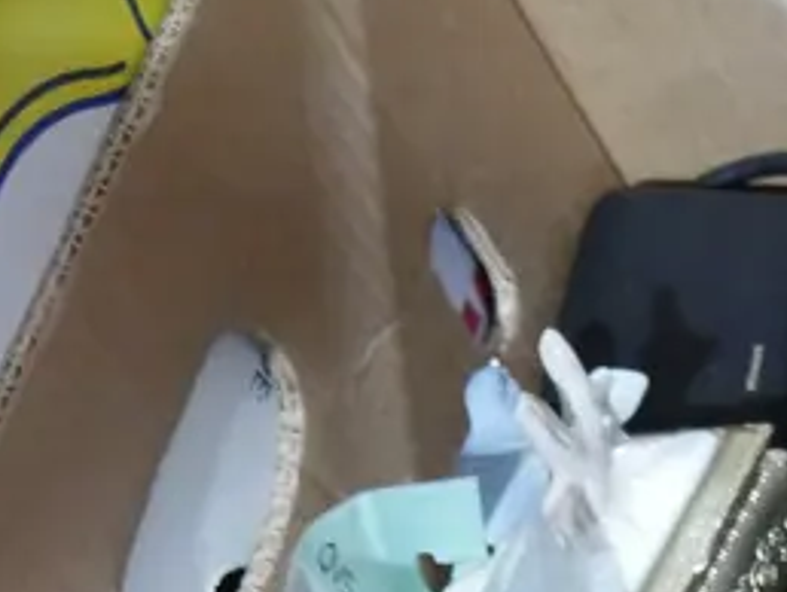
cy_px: 502
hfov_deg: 14.7
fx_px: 2708
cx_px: 1364
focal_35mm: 119
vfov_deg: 12.4
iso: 3200
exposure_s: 1/50
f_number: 4
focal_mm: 15
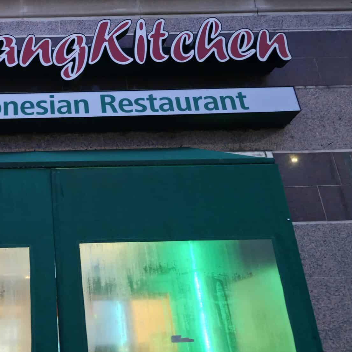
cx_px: 21
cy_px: 107
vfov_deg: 35.6
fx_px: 541
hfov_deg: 33.7
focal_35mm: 47
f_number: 1.7
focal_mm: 6.3
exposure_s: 1/40
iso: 500
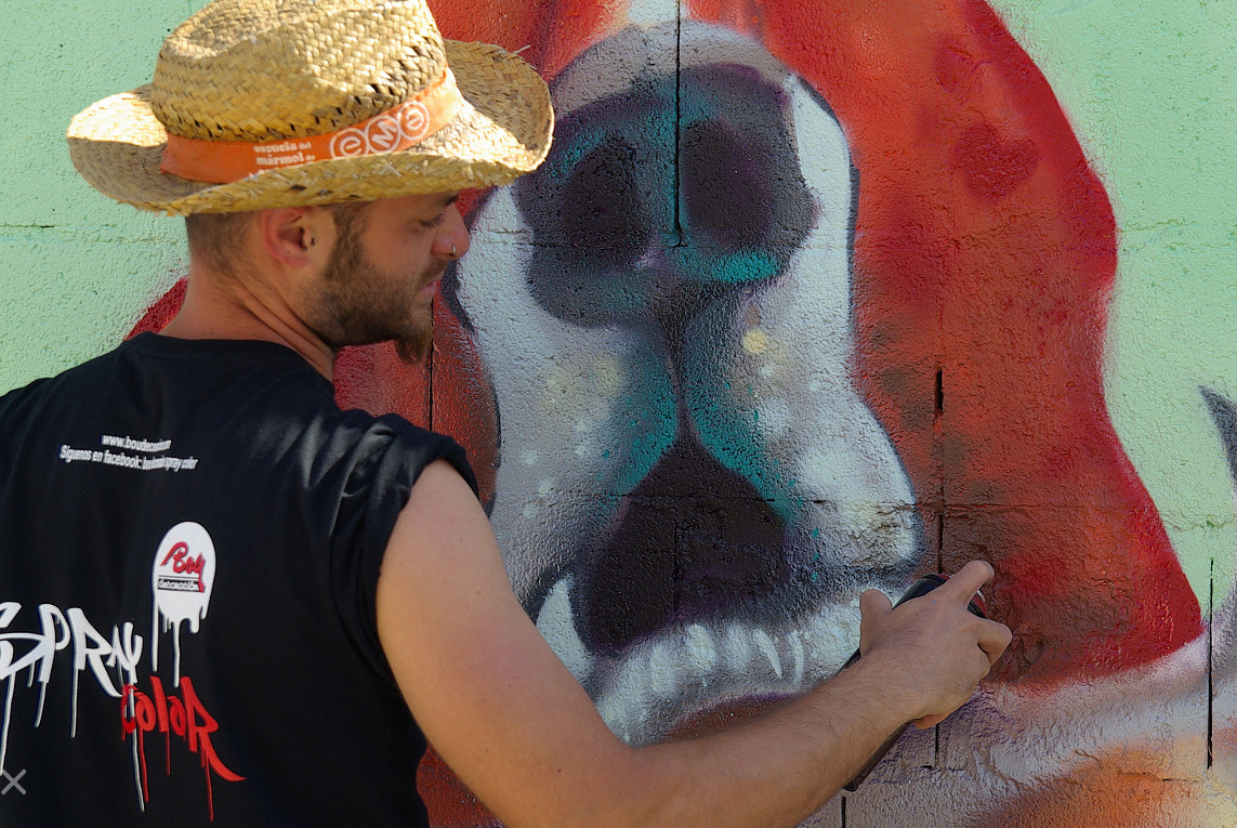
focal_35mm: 105
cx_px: 623
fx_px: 3612
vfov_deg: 13.1
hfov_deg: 19.4
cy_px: 357
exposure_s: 1/320
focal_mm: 50
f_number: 4
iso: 100
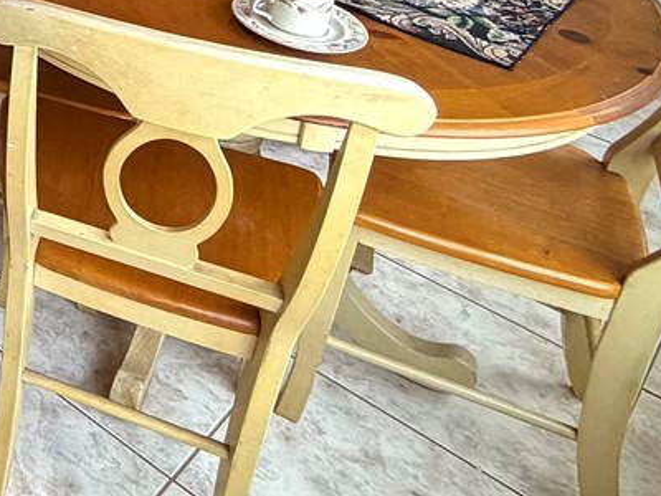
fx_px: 1069
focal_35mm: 56
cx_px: -405
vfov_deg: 21.6
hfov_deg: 24.2
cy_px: -258
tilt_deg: -17.1
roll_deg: +1.1
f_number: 2.2
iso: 160
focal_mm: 2.22
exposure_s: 1/120
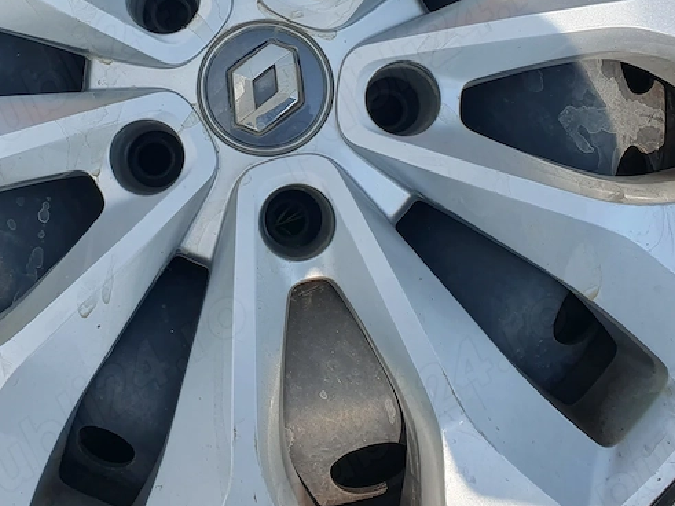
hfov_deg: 36.0
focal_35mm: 53
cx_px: 258
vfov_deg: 26.8
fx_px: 1033
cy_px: 80
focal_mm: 4.32
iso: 50
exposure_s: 1/1560
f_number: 2.4
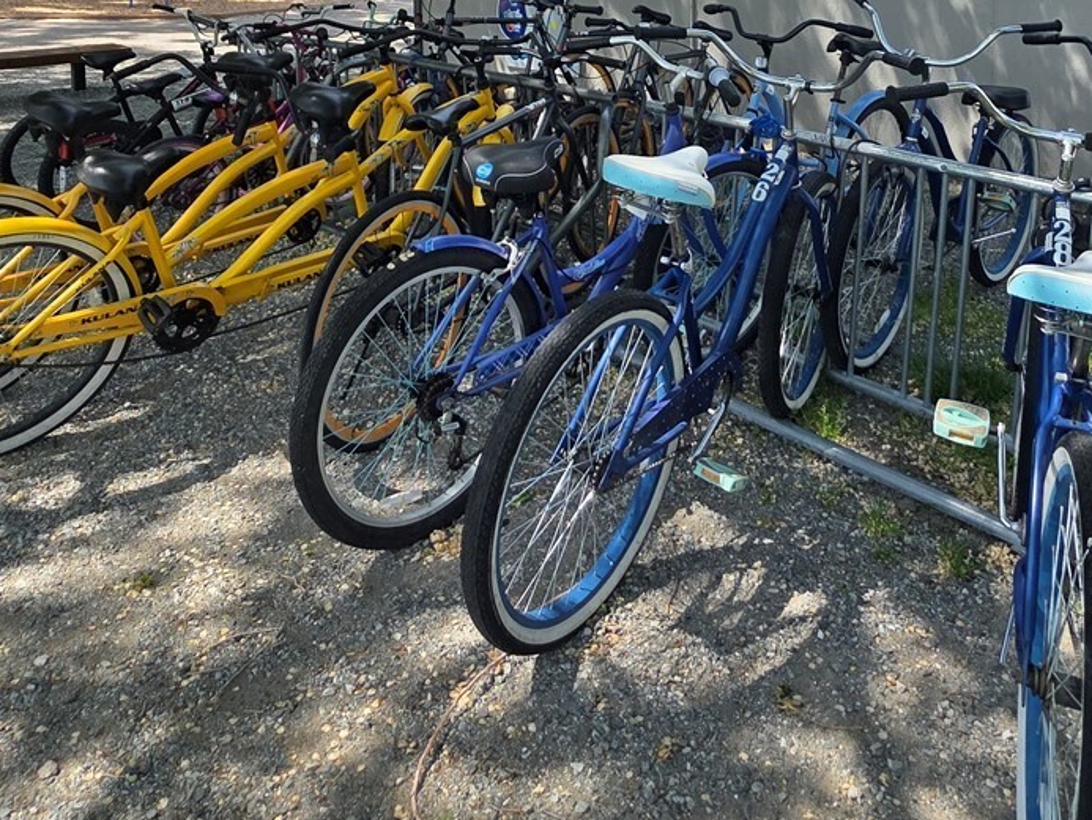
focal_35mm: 30
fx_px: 947
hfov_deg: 59.7
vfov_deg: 41.4
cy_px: 19
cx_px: 622
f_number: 1.9
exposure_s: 1/922
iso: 40
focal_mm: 2.2
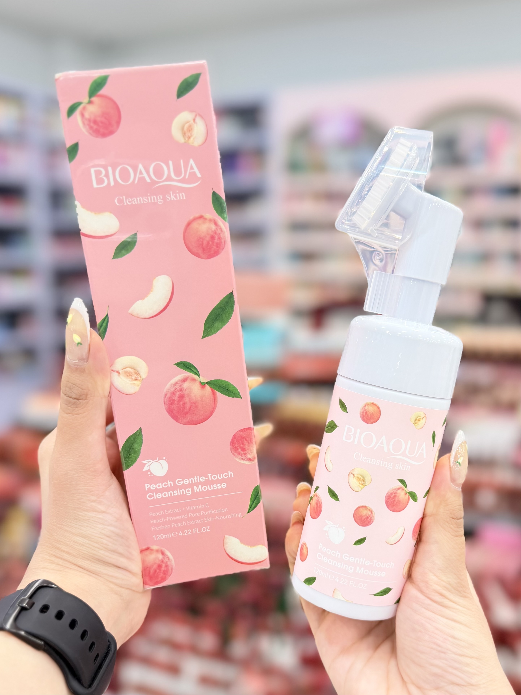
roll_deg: -1.2
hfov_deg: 56.8
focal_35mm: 24
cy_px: 348
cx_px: 260
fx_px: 482
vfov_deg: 71.6
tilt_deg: -12.2
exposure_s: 1/100
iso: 125
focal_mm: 6.76
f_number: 1.78
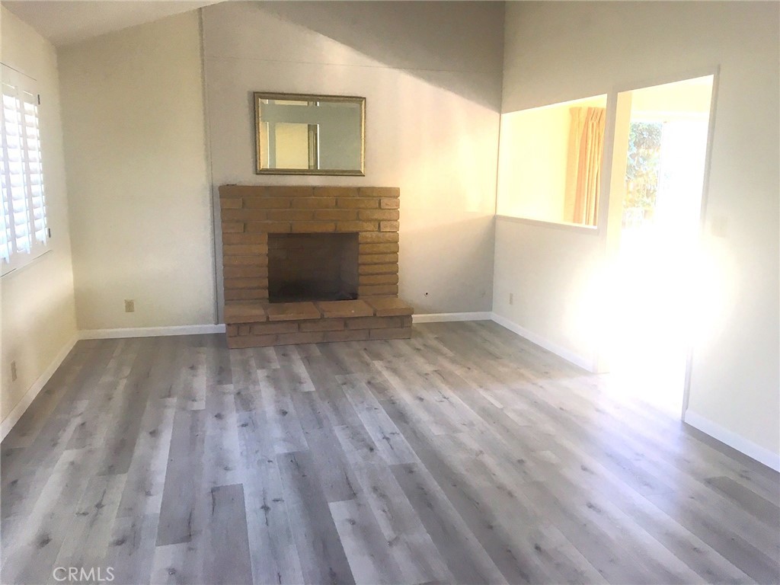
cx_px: 390
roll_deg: -1.6
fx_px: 653
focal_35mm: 29
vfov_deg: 48.2
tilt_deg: -9.5
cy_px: 292
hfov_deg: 61.7
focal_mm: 4.15
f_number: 2.2
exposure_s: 1/30
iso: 50
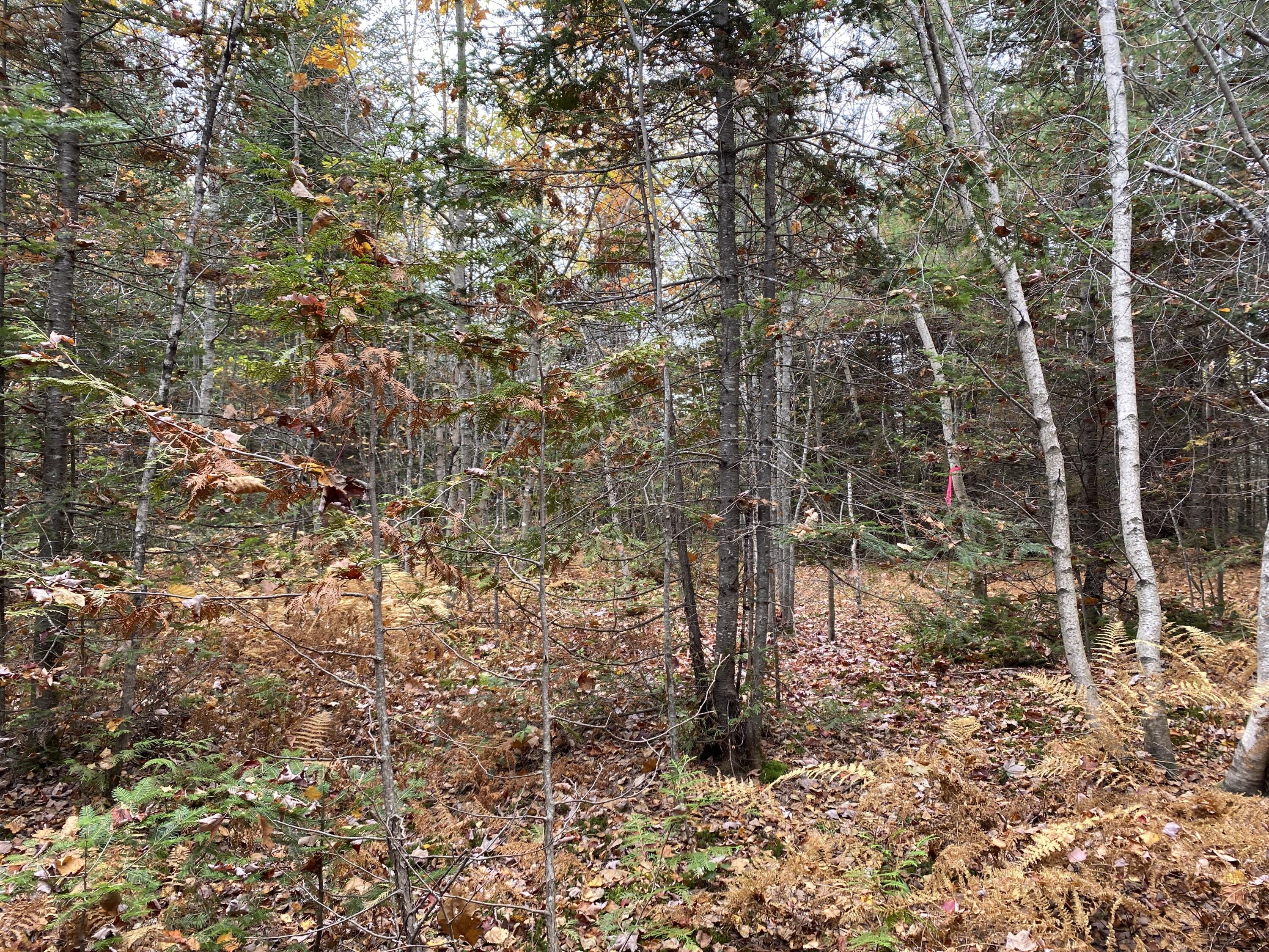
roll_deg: -0.2
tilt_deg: +2.9
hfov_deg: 67.3
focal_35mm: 26
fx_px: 953
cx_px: 634
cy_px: 476
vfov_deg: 53.1
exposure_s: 1/122
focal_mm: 4.25
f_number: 1.8
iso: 40
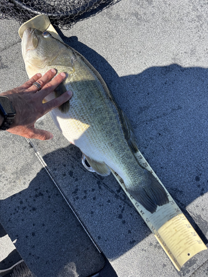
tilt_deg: -79.1
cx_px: 104
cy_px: 138
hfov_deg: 53.1
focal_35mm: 26
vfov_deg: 67.3
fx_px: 208
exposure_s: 1/1139
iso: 50
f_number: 1.6
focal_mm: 5.96
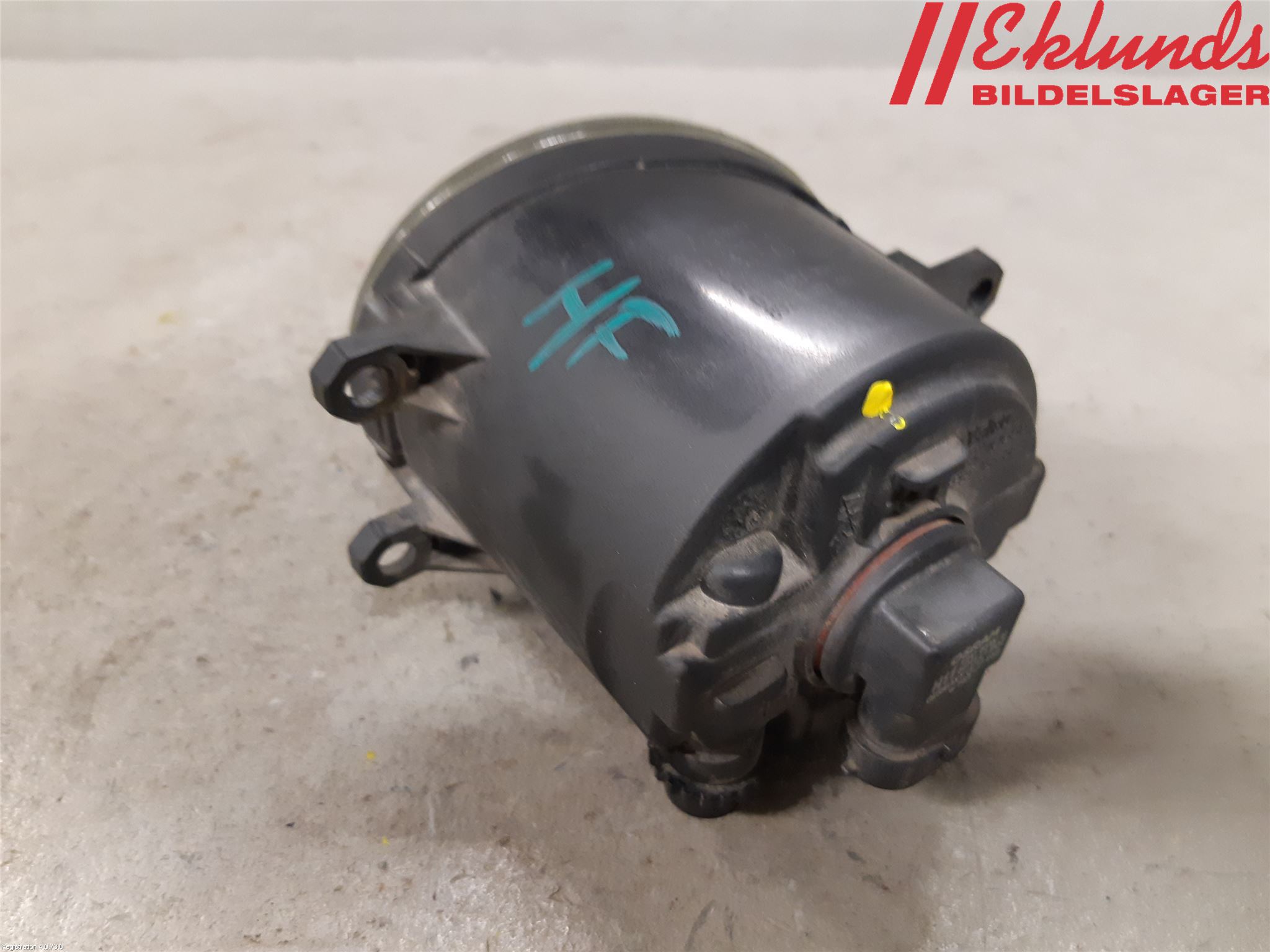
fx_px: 954
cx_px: 635
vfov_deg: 53.1
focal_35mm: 26
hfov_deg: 67.3
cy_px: 476
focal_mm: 3.93
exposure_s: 1/40
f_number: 1.7
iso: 250
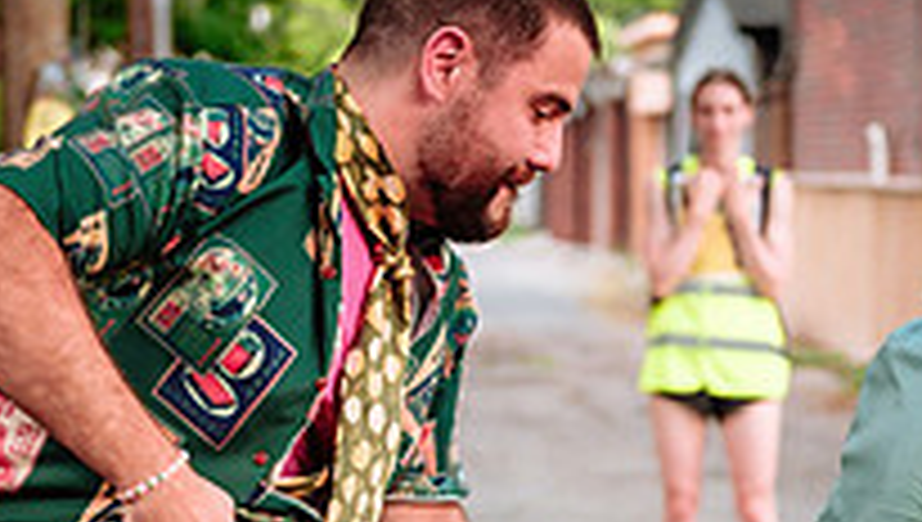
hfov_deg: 14.0
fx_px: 3746
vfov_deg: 7.9
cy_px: 524
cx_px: 425
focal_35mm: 153
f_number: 1.8
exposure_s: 1/500
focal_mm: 32.2
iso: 500
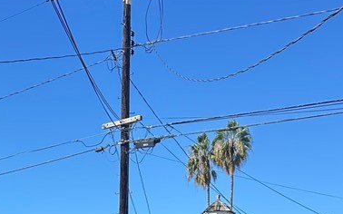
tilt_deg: -10.3
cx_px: 110
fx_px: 645
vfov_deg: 15.2
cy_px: 429
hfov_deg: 29.5
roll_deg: -0.9
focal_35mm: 69
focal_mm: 6.86
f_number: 1.78
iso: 80
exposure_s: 1/1119
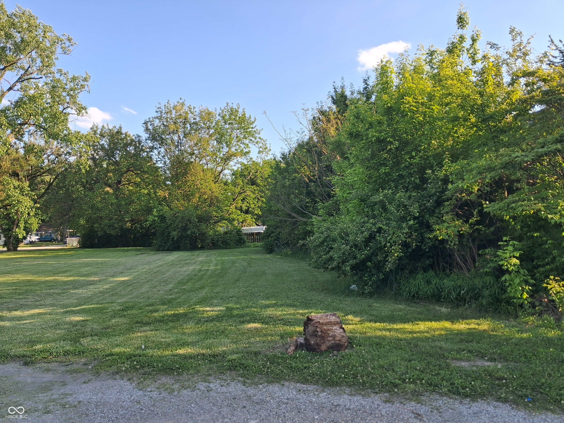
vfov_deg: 51.4
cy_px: 212
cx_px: 282
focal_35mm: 27
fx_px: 440
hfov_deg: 65.3
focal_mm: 4
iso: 20
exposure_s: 1/244
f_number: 1.8
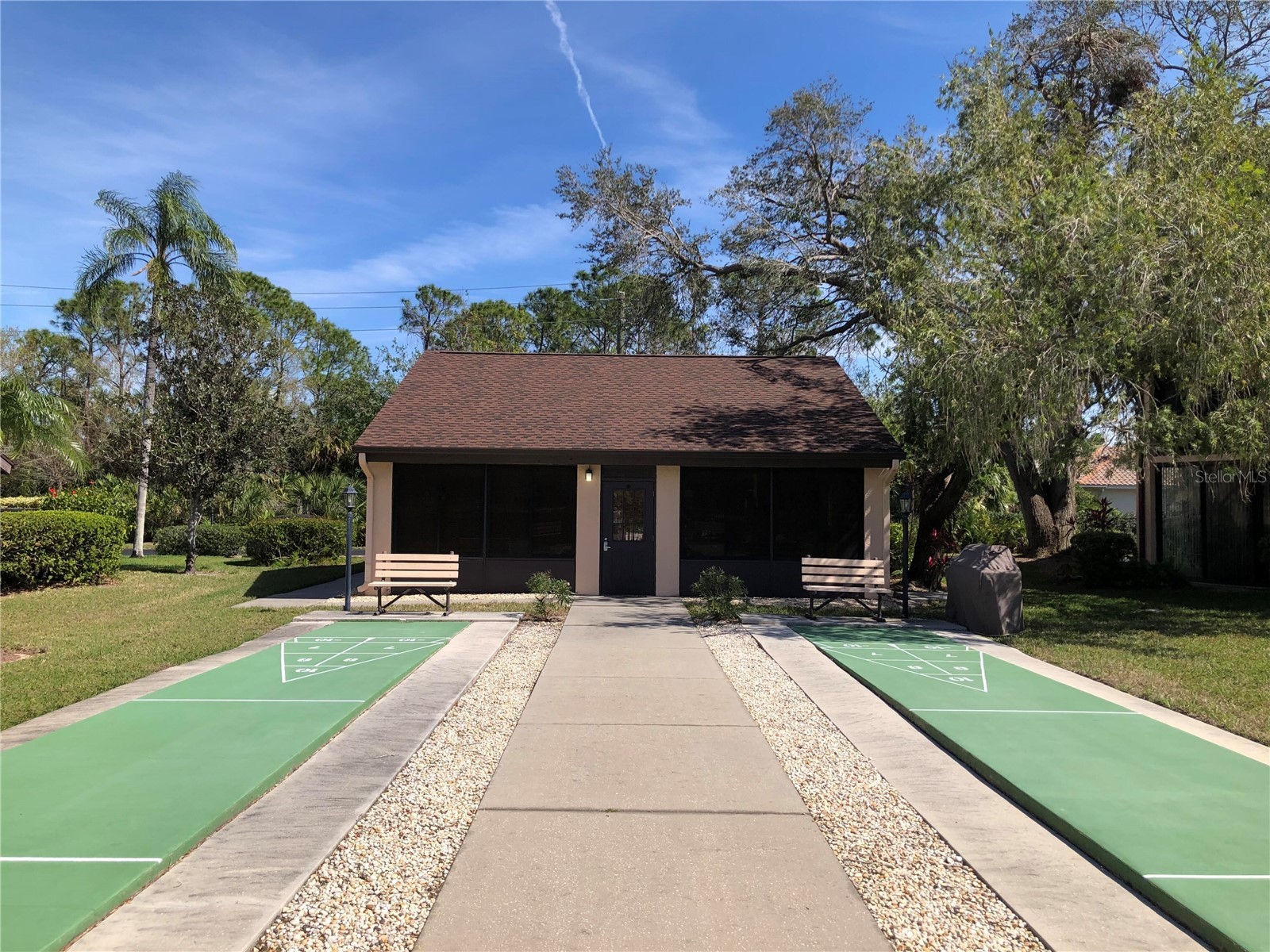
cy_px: 476
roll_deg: -0.5
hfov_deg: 63.4
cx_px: 635
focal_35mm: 28
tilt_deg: +2.6
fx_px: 1027
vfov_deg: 49.7
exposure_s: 1/1946
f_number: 1.8
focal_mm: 3.99
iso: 20
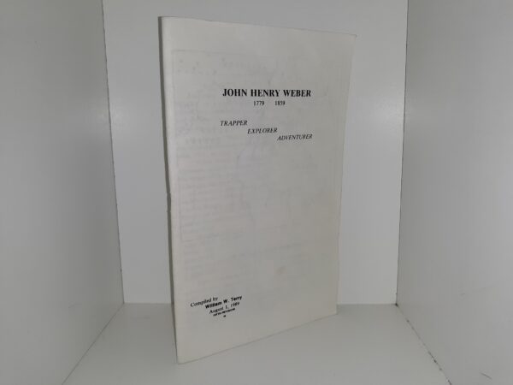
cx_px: 256
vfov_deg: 49.7
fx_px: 415
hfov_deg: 63.4
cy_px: 192
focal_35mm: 28
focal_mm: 3.7
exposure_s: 1/277
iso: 40
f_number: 1.7
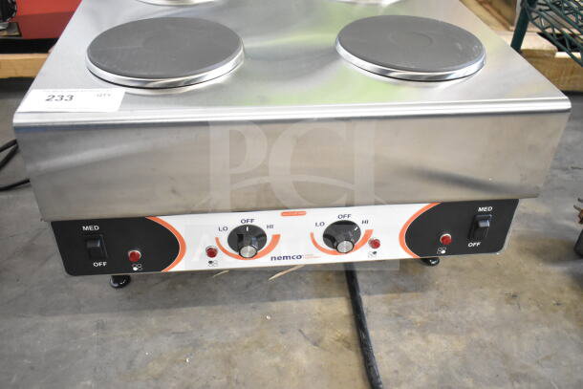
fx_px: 535
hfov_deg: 57.2
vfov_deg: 40.0
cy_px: 194
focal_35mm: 33
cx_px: 292
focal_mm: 22
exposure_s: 1/40
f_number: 3.8
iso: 4000
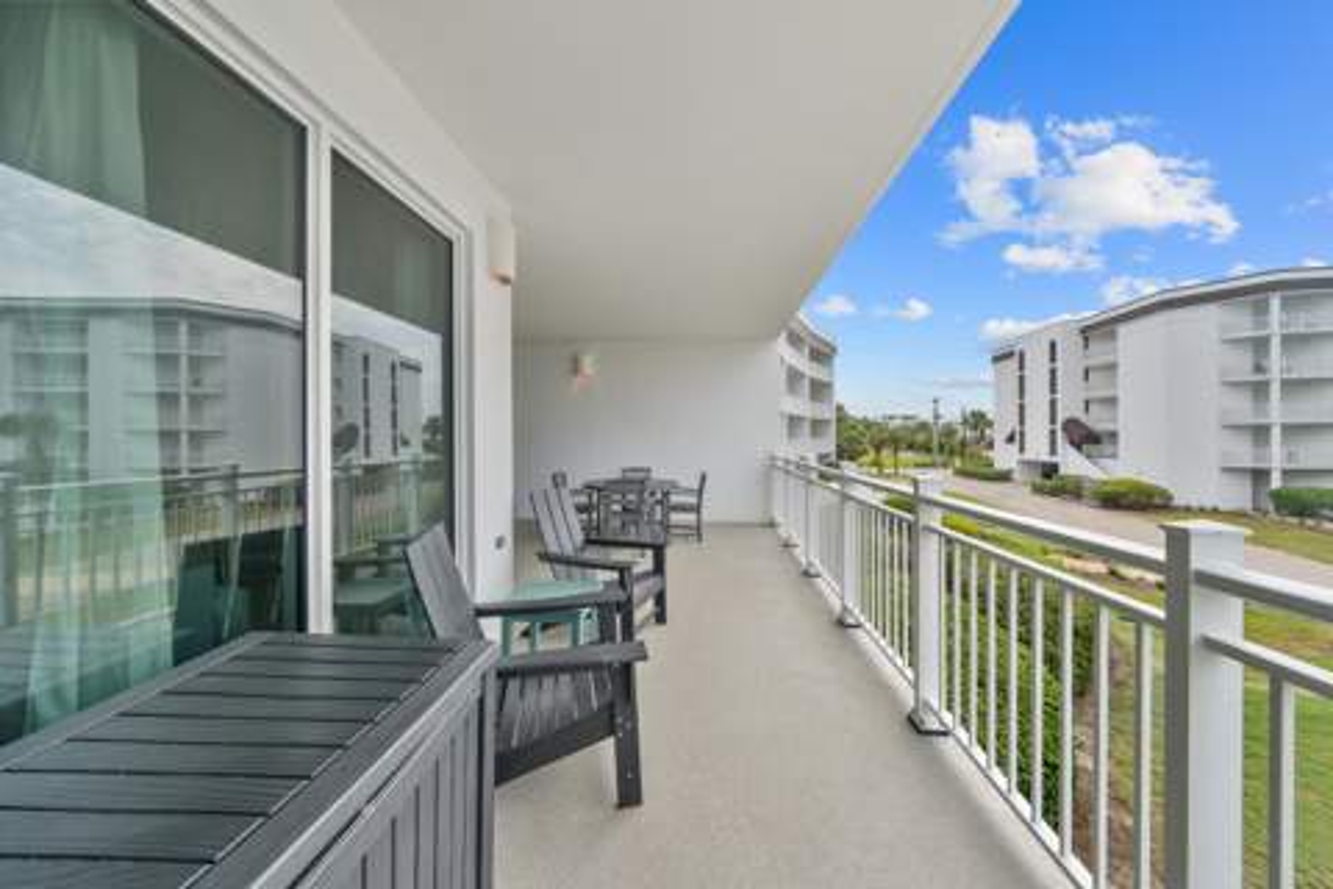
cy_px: 444
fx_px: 444
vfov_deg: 90.0
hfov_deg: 112.6
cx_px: 666
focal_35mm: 12
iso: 40
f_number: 7.1
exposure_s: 1/30
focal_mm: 12
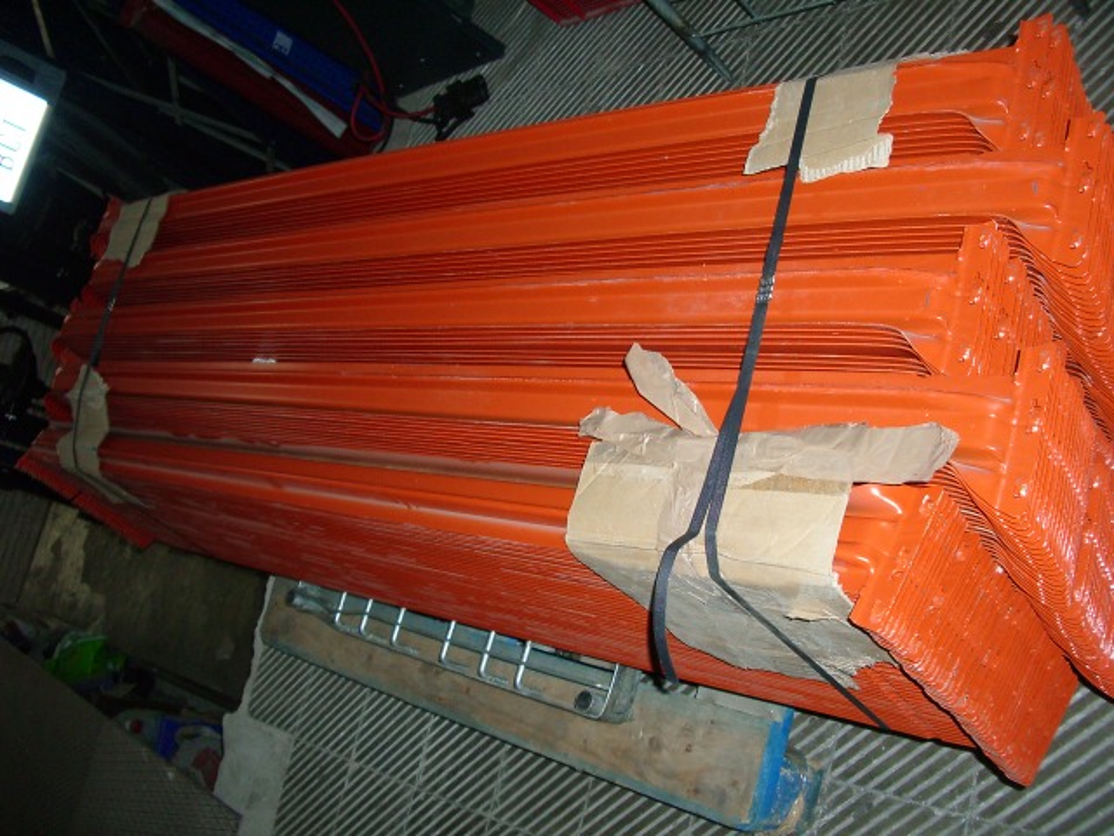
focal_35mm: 35
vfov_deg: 40.7
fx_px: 1126
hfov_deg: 52.6
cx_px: 557
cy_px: 418
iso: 200
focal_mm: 5.8
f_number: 2.6
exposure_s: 1/60
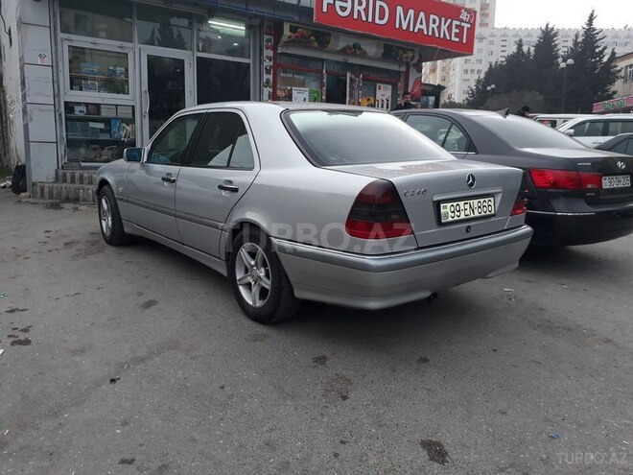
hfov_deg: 65.3
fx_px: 494
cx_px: 316
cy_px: 238
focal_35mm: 27
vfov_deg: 51.4
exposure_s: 1/100
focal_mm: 3.6
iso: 40
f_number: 1.9
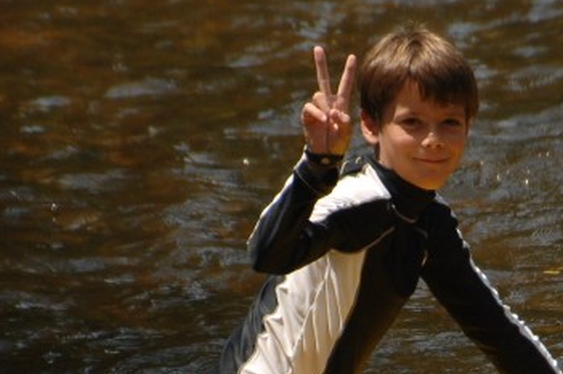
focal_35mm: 874
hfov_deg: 2.4
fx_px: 13649
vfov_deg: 1.6
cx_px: 464
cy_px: 374
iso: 250
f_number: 5.6
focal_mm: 200
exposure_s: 1/800
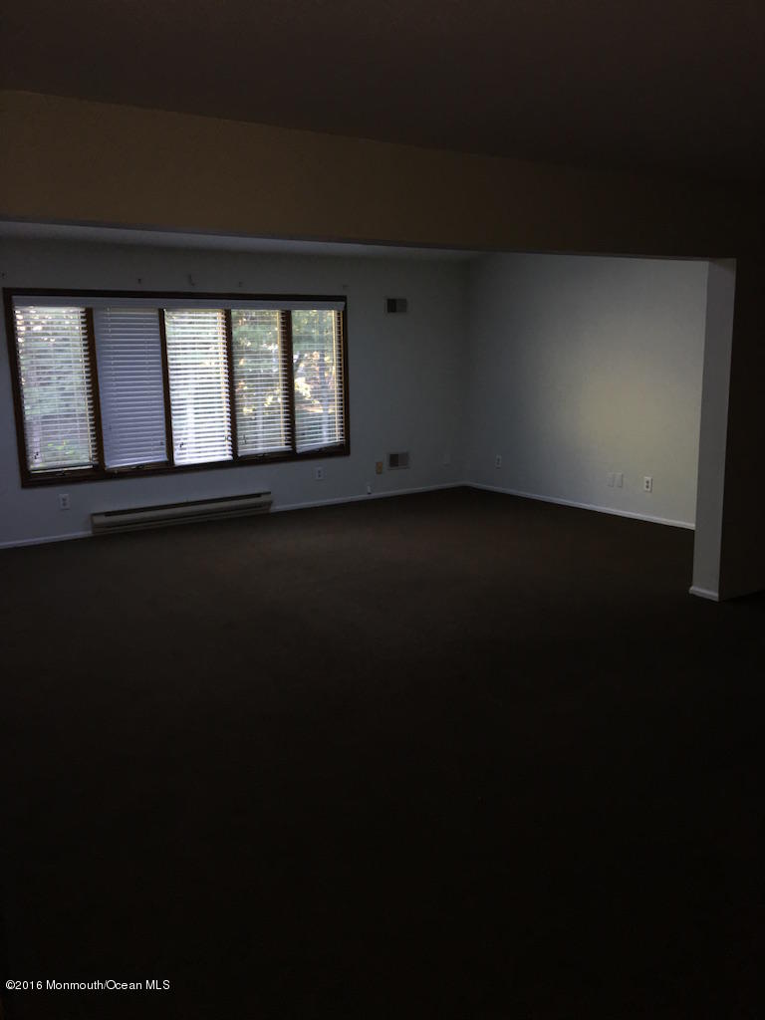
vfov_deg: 61.7
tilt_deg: -12.3
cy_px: 510
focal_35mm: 29
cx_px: 382
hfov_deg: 48.2
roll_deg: +0.4
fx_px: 855
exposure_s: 1/20
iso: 64
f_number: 2.2
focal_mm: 4.15
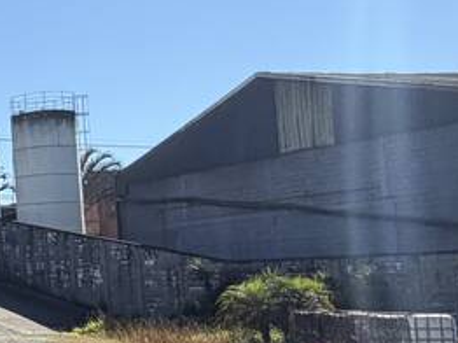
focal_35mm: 77
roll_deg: +1.4
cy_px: 182
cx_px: -498
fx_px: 1018
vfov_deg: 19.1
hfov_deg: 17.1
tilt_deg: +5.1
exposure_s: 1/770
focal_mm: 2.22
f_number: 2.2
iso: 32
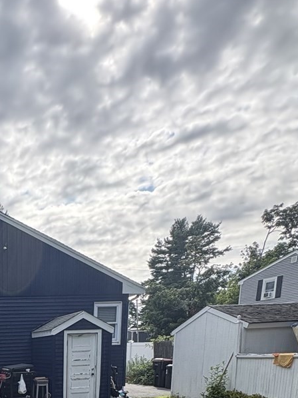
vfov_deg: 40.1
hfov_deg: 34.2
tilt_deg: -12.4
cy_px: 451
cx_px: -33
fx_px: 413
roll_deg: +2.5
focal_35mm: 36
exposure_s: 1/899
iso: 64
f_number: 2.2
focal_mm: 2.22
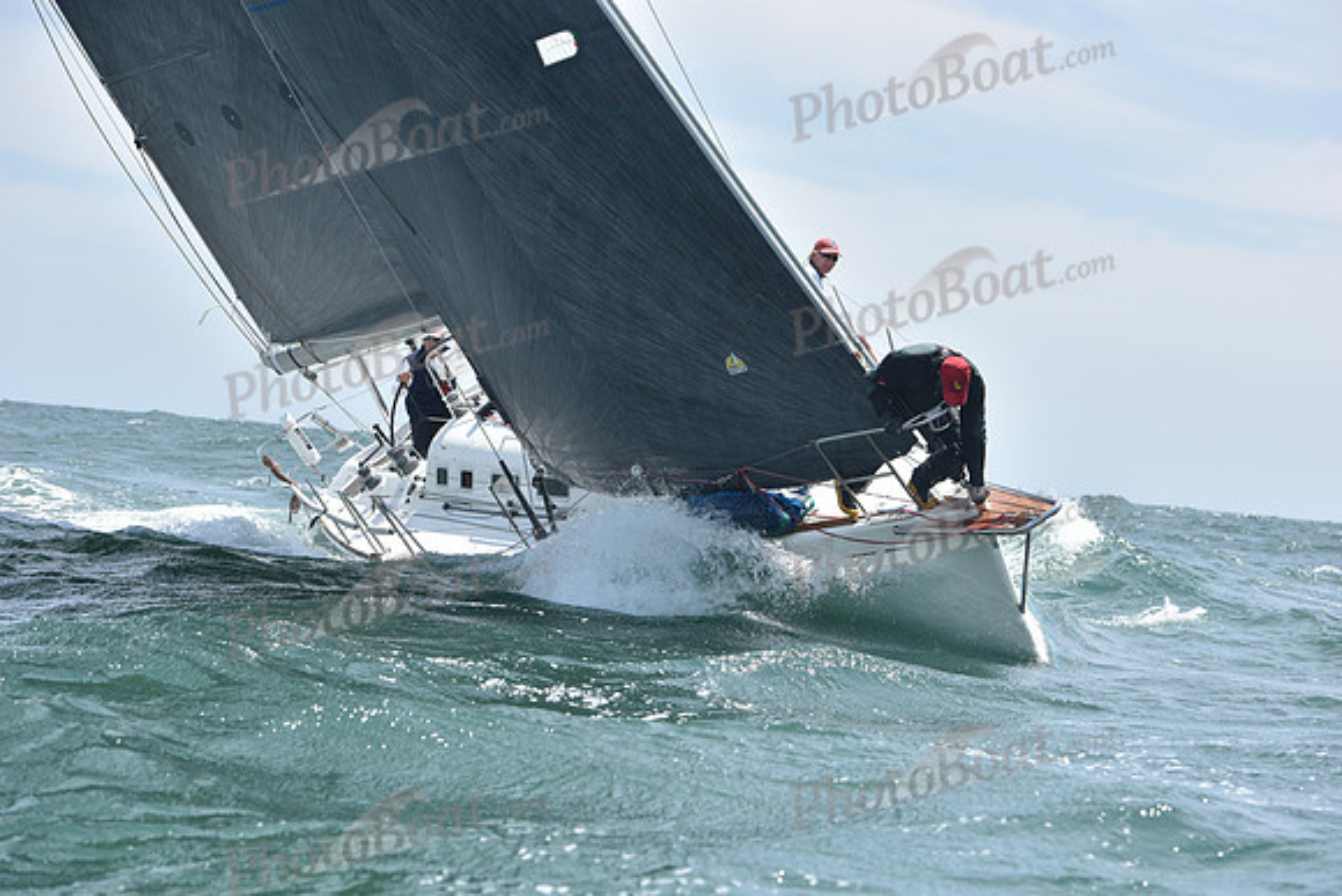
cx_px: 671
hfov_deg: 21.5
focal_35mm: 95
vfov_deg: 14.4
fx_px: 3542
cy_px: 448
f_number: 5.6
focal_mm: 95
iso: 250
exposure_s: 1/1250
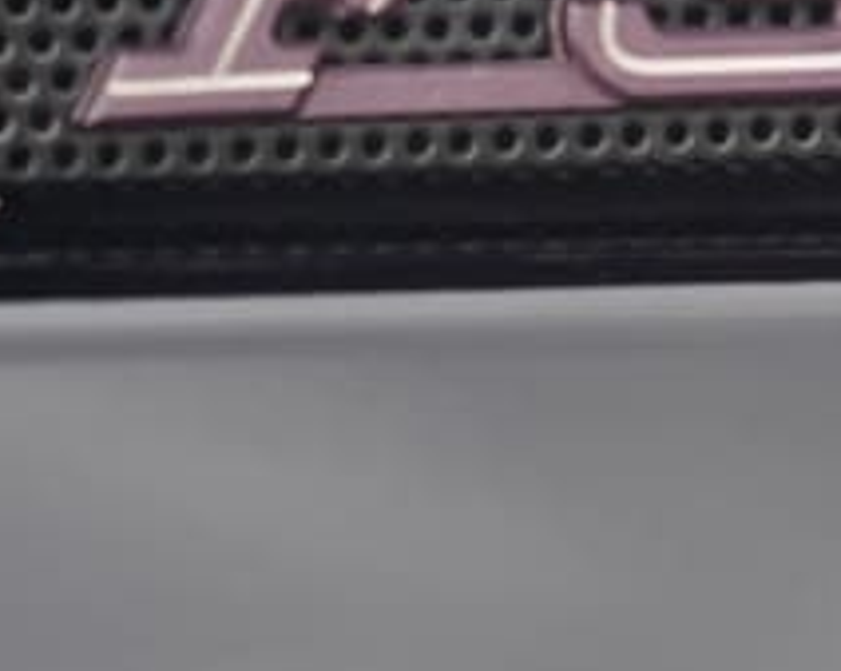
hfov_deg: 4.1
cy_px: 298
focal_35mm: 460
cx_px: 1932
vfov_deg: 3.4
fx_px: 11434
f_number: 4
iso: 250
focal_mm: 81
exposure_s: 1/100
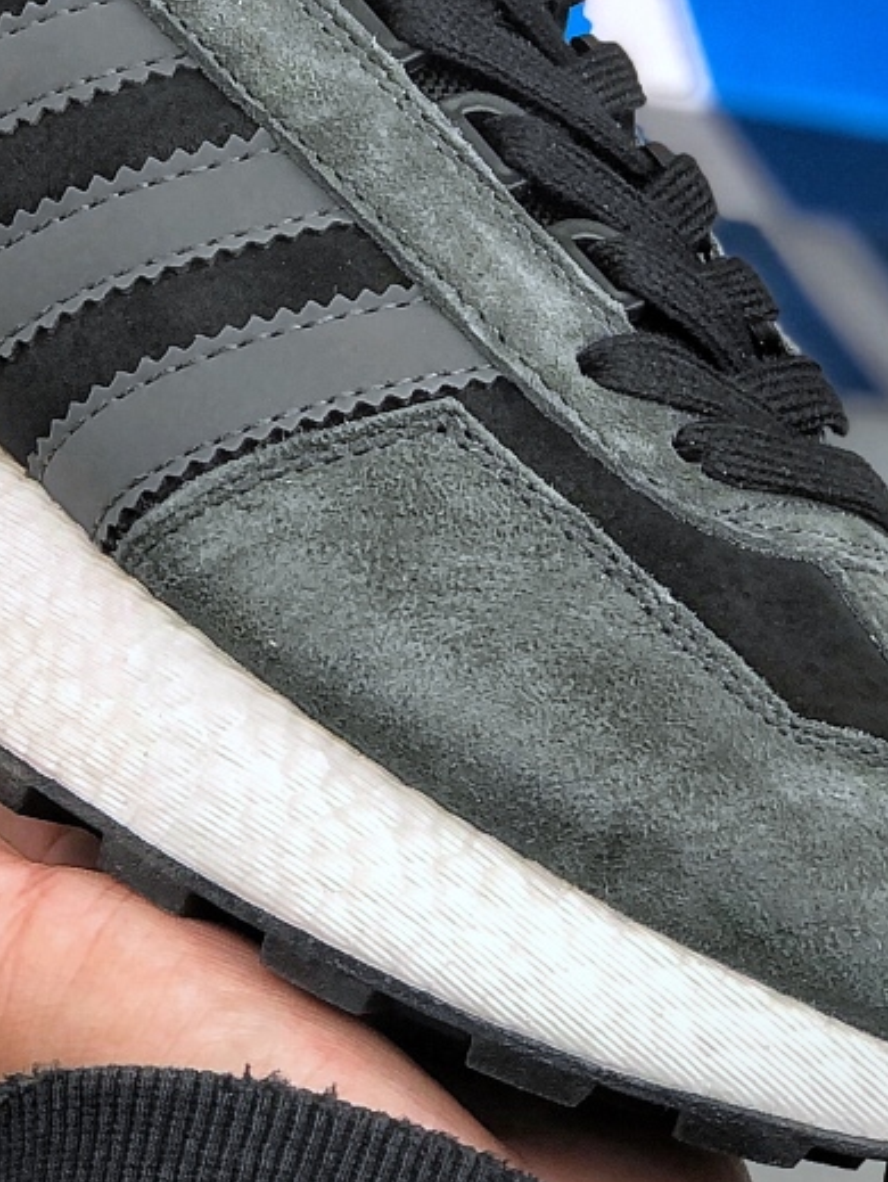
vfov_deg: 12.4
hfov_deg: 9.4
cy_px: 228
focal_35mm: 158
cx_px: 230
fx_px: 5398
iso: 20
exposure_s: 1/50
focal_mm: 6.6
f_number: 2.8
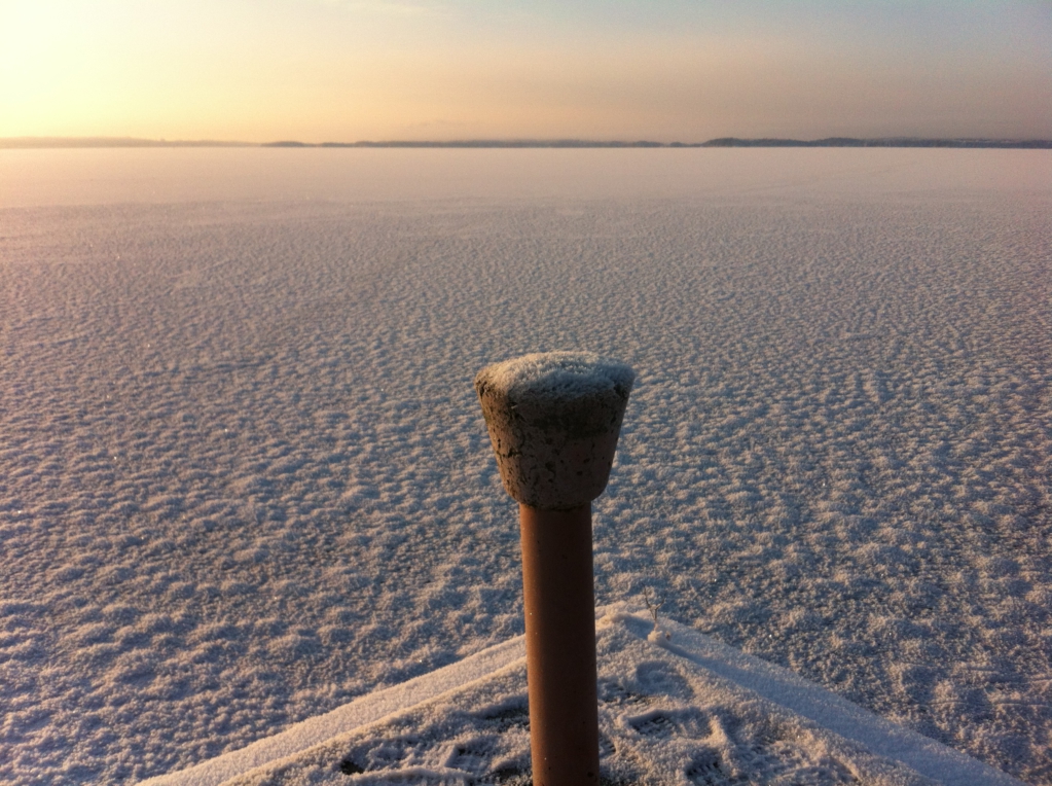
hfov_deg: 52.7
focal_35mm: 35
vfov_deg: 40.6
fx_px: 1062
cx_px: 526
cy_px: 393
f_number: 2.8
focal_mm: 3.85
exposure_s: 1/943
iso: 80
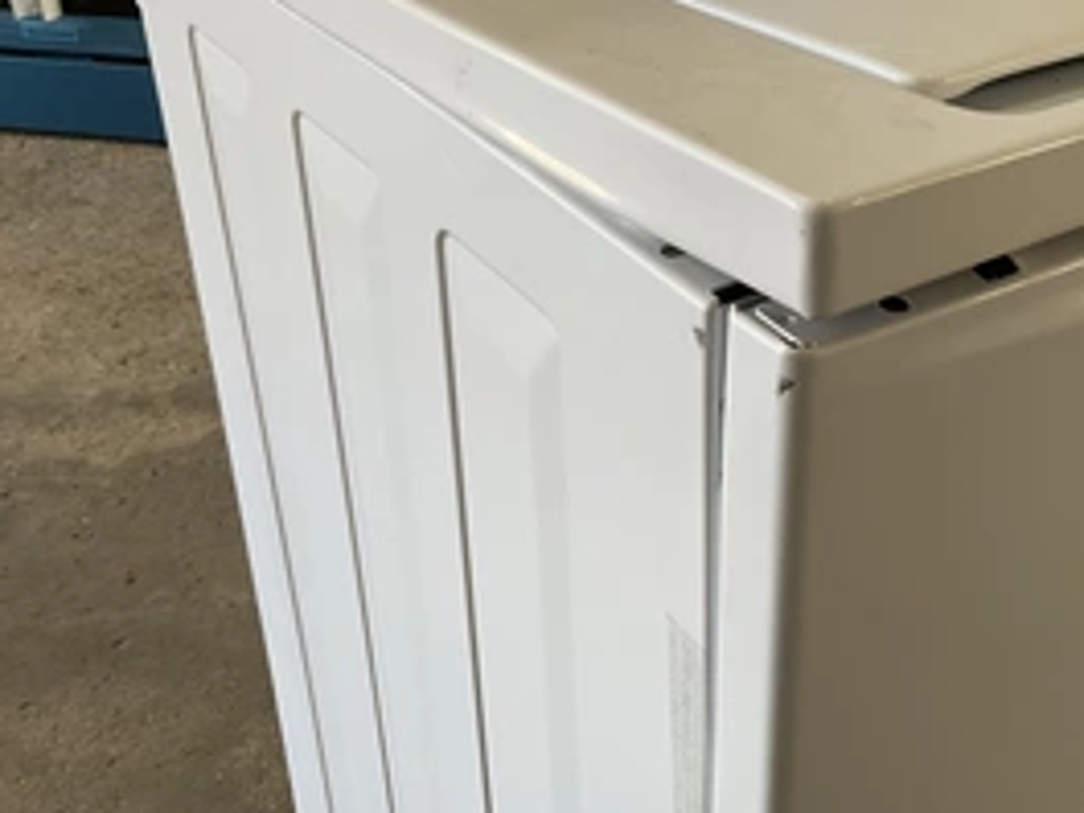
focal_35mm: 44
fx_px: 1378
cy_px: 287
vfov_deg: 32.7
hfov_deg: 42.1
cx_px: 768
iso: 40
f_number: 1.8
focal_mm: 3
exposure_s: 1/60
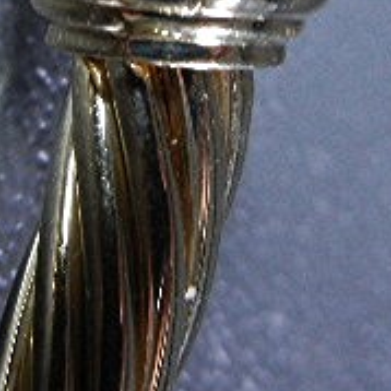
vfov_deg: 17.7
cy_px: -24
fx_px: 1214
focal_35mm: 95
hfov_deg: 18.3
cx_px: 157
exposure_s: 1/48.8
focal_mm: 5.4
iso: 373
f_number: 3.5
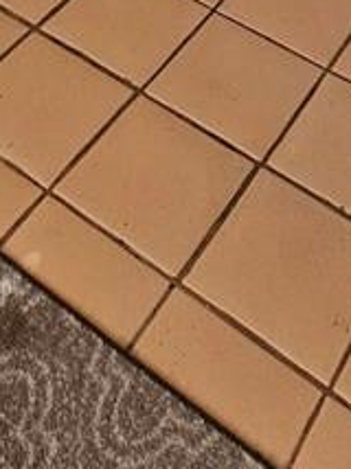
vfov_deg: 15.4
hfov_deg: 20.1
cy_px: -636
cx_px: 176
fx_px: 989
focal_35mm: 73
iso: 160
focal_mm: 2.2
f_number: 2.2
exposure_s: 1/207
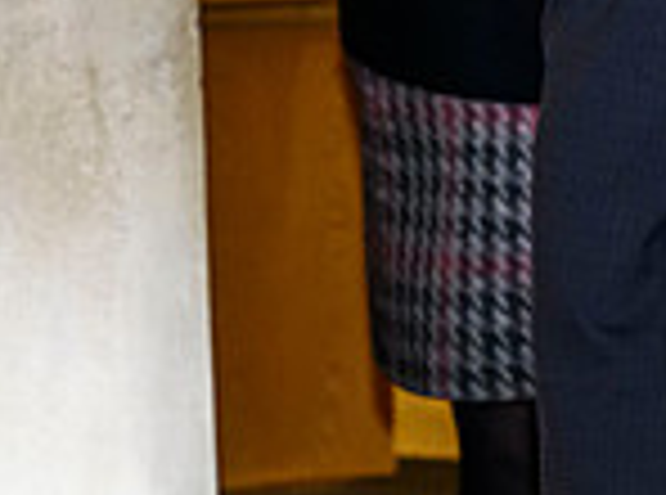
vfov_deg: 4.6
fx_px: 6098
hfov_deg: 6.1
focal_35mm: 318
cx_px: 1213
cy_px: -233
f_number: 4
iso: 6400
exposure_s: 1/125
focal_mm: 69
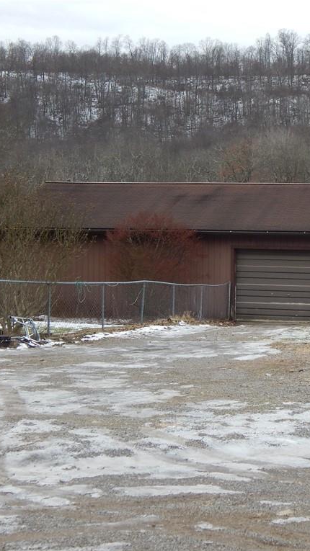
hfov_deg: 16.9
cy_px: 276
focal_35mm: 70
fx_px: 1023
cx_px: 305
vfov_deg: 30.2
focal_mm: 8.6
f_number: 3.7
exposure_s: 1/100
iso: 125
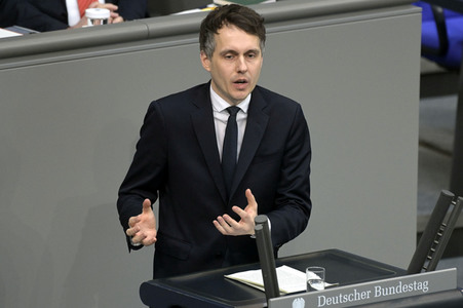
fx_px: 5012
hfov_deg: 5.3
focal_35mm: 390
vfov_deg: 3.5
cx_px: 232
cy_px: 154
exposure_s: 1/400
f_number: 5.6
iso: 8000
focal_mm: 390
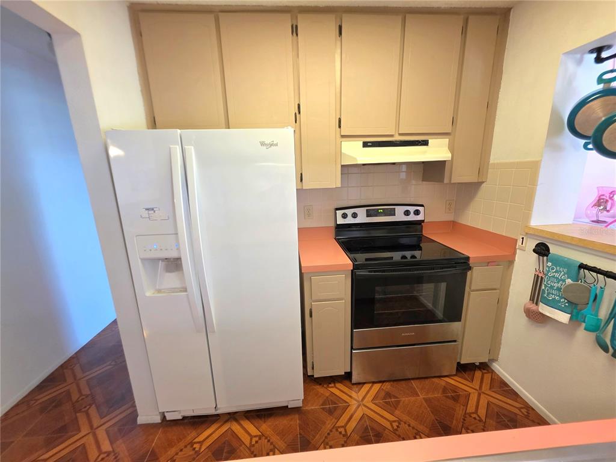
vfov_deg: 89.9
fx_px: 231
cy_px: 231
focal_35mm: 13
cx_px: 308
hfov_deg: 106.2
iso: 500
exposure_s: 1/60.2
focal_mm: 2.2
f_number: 1.9
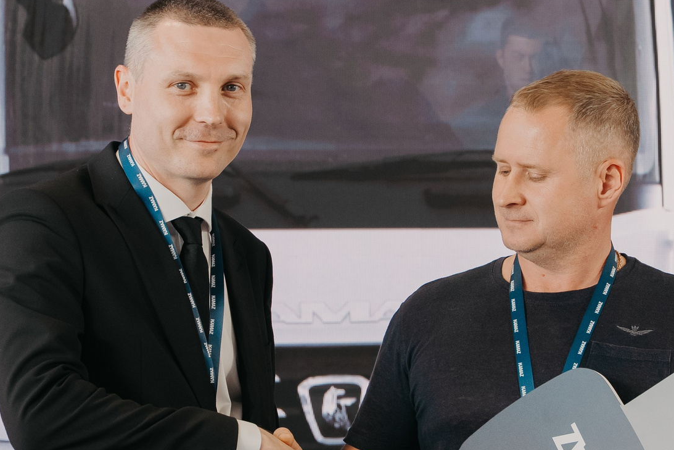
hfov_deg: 12.5
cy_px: 306
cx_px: 361
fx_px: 3071
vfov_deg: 8.4
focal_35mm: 164
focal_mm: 70
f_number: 4.5
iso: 500
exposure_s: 1/125
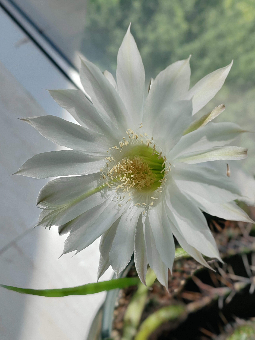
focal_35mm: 54
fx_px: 530
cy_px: 170
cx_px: 128
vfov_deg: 35.5
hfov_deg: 27.0
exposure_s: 1/330
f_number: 4
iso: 50
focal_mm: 6.14
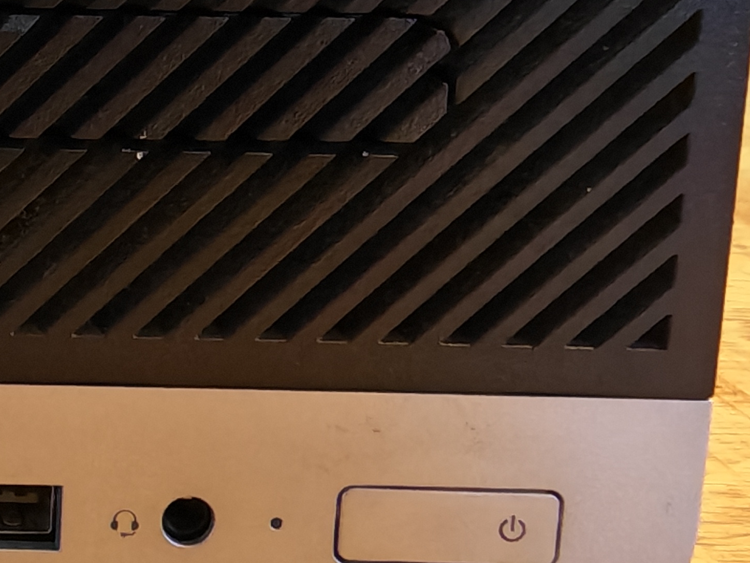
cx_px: -237
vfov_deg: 22.9
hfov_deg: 25.7
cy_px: 202
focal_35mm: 64
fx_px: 1387
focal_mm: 1.82
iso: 200
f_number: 2
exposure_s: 1/33
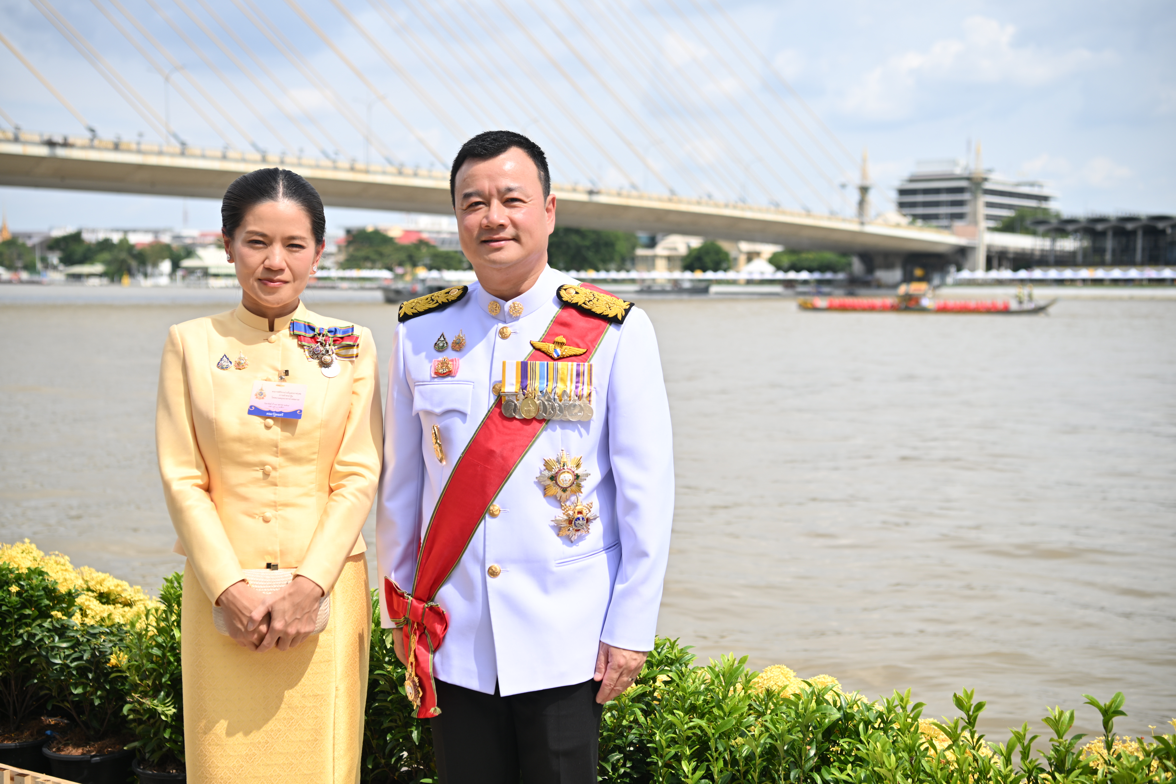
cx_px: 588
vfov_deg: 27.0
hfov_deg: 39.6
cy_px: 392
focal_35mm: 50
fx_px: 1633
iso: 100
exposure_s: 1/1000
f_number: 4
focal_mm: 50
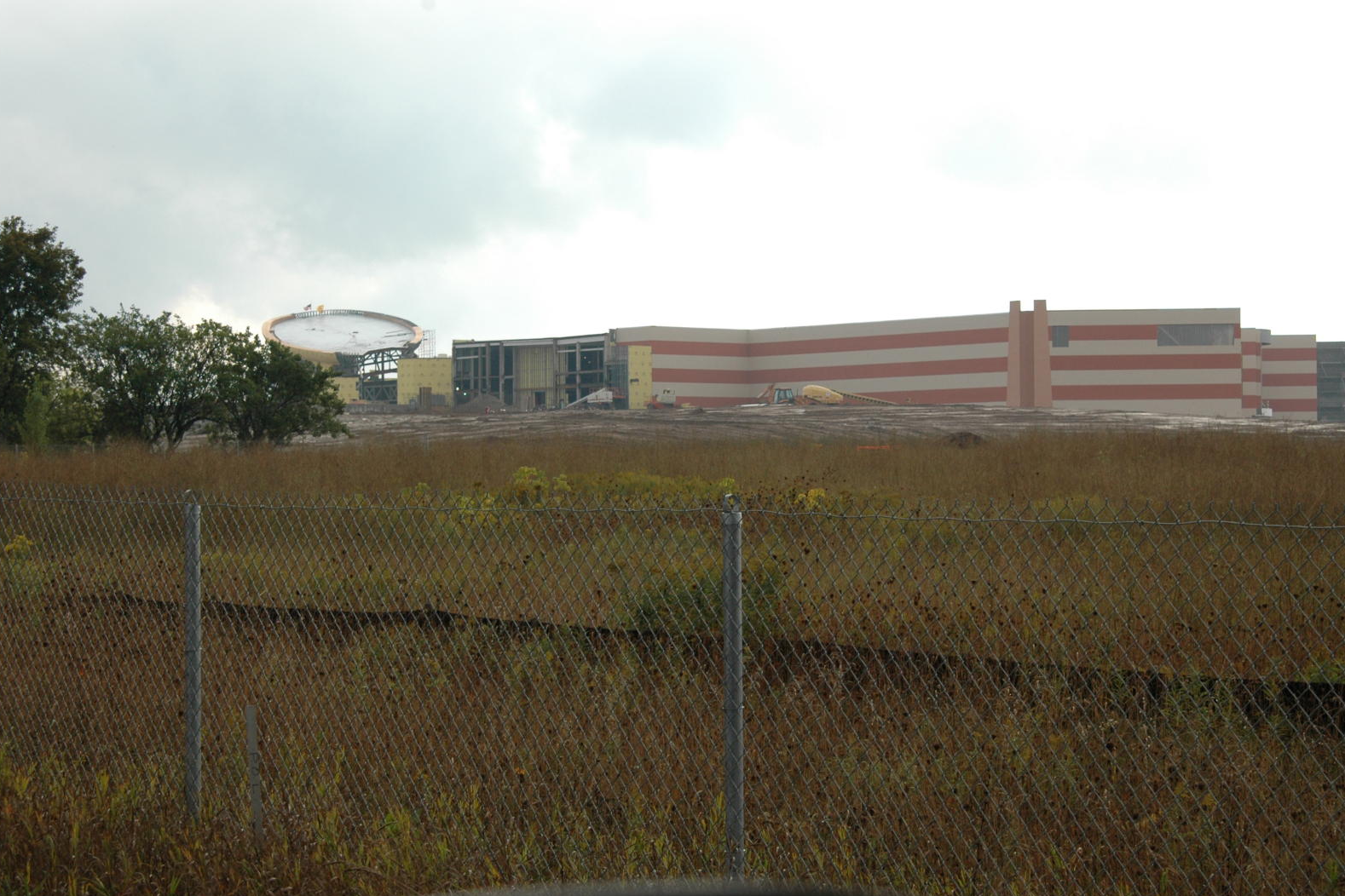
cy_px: 446
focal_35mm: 76
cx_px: 669
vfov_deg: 17.9
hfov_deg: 26.7
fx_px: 2839
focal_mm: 50
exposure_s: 1/400
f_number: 10
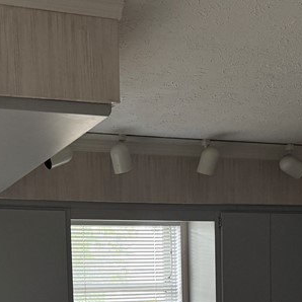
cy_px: 373
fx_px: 721
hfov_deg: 23.5
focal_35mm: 73
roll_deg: +1.3
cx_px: 87
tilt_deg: -3.0
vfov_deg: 21.7
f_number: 1.78
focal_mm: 6.76
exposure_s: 1/81
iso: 200
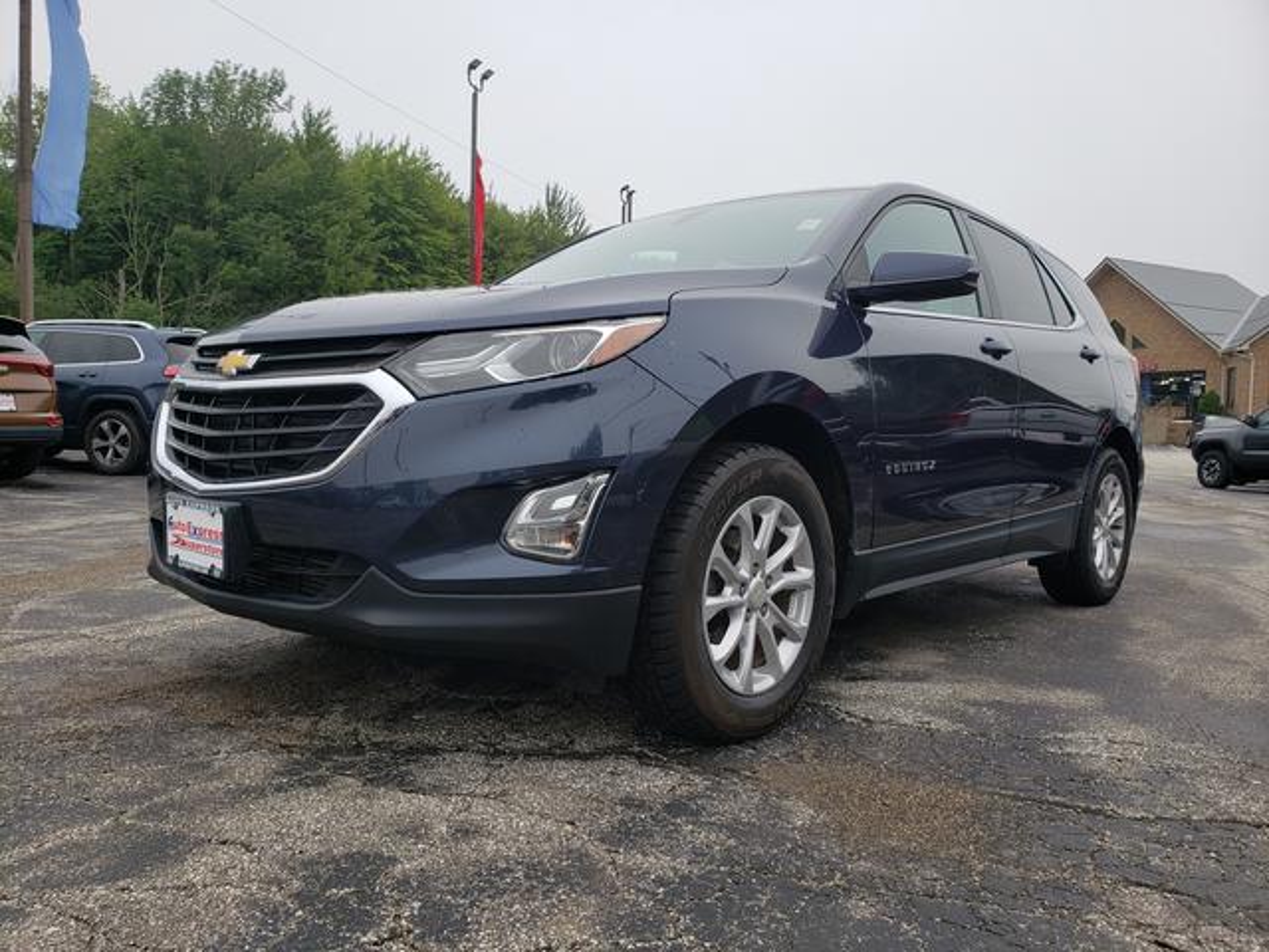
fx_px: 953
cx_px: 634
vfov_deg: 53.1
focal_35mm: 26
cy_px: 476
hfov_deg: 67.3
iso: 50
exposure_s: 1/388
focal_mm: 4.3
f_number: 2.4
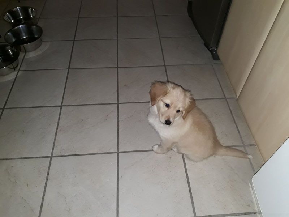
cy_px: 108
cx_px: 144
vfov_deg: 51.4
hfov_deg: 65.3
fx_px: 225
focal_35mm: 27
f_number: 1.9
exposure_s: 1/33
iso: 160
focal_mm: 3.6
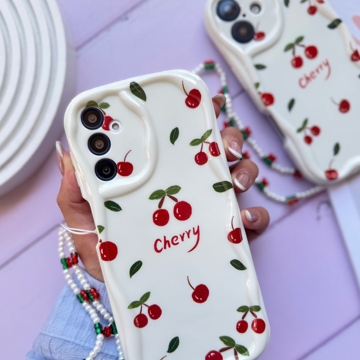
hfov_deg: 55.6
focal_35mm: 29
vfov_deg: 55.2
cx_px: 179
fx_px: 341
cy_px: 216
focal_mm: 6.76
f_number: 1.78
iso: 80
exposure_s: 1/397
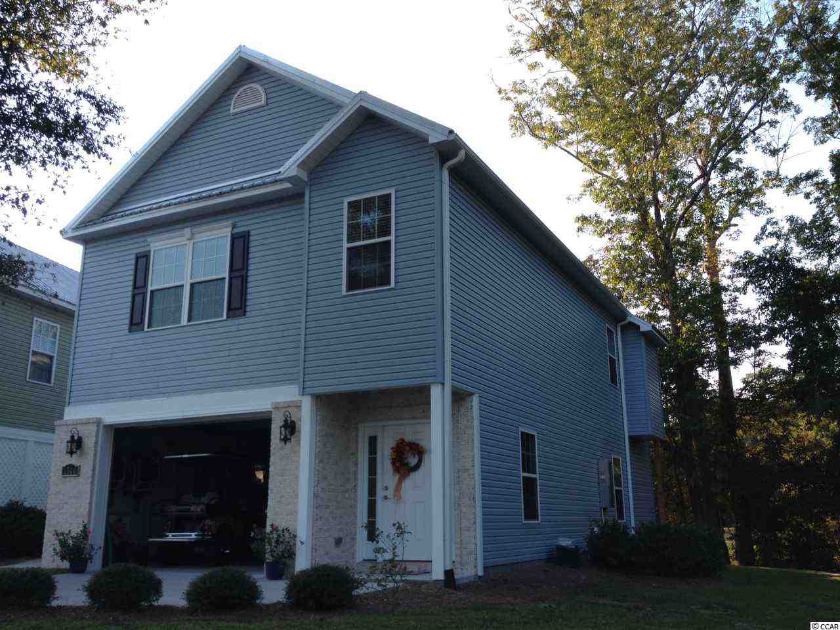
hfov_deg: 52.6
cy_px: 315
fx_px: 849
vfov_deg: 40.7
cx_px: 420
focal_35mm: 35
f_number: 2.4
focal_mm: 4.28
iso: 50
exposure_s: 1/305
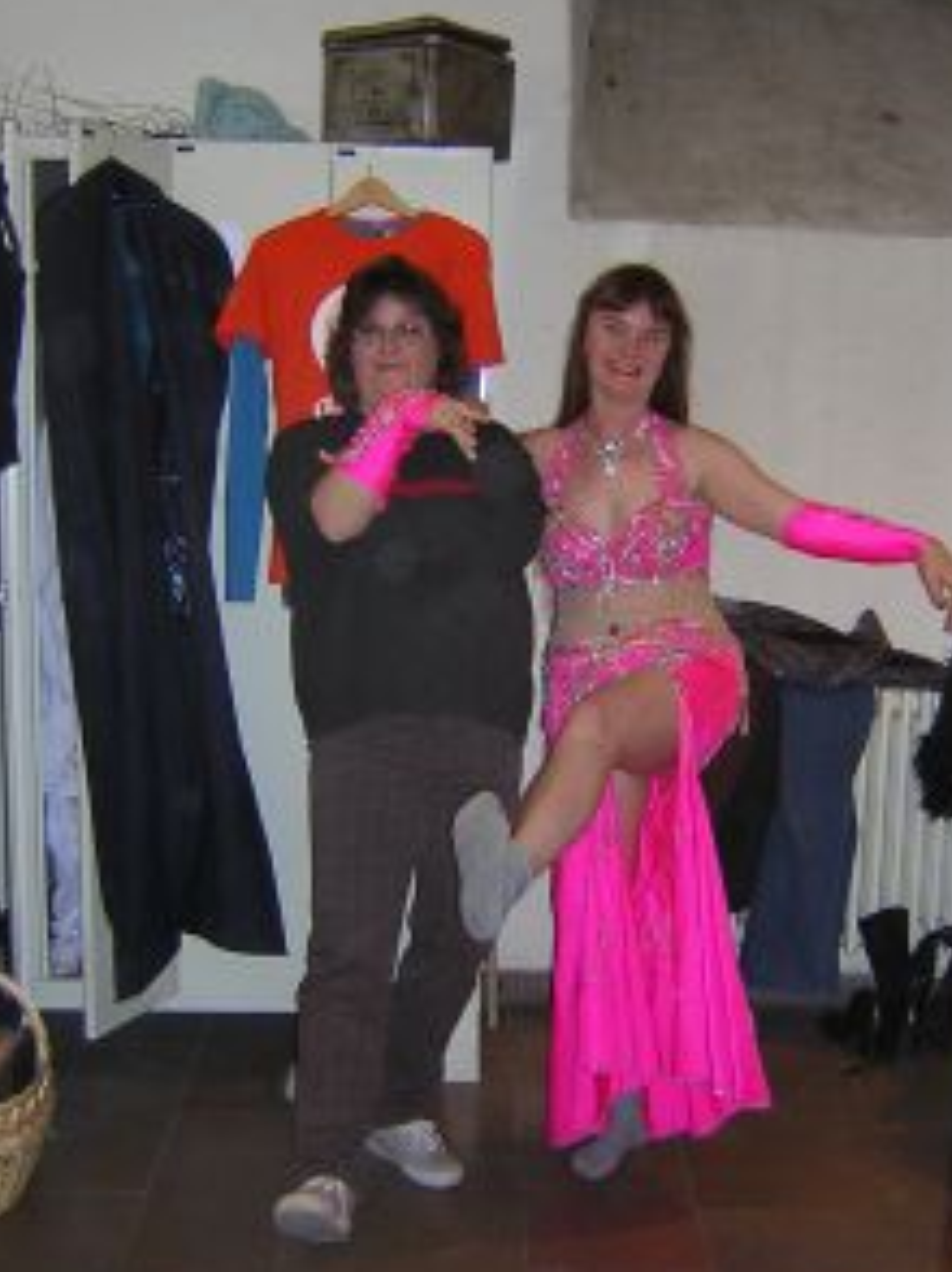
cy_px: 671
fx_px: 1799
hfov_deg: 29.5
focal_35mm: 49
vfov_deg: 38.9
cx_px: 623
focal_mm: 4.7
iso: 221
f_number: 2.6
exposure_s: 1/60.1
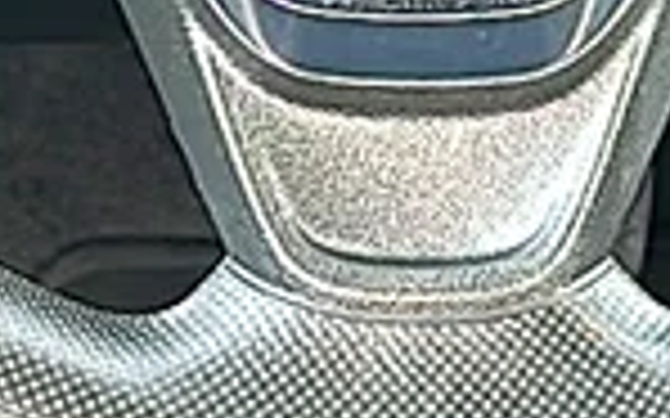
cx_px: 468
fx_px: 4089
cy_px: -528
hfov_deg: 9.4
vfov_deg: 5.7
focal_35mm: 224
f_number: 1.78
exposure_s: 1/59
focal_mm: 6.86
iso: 64
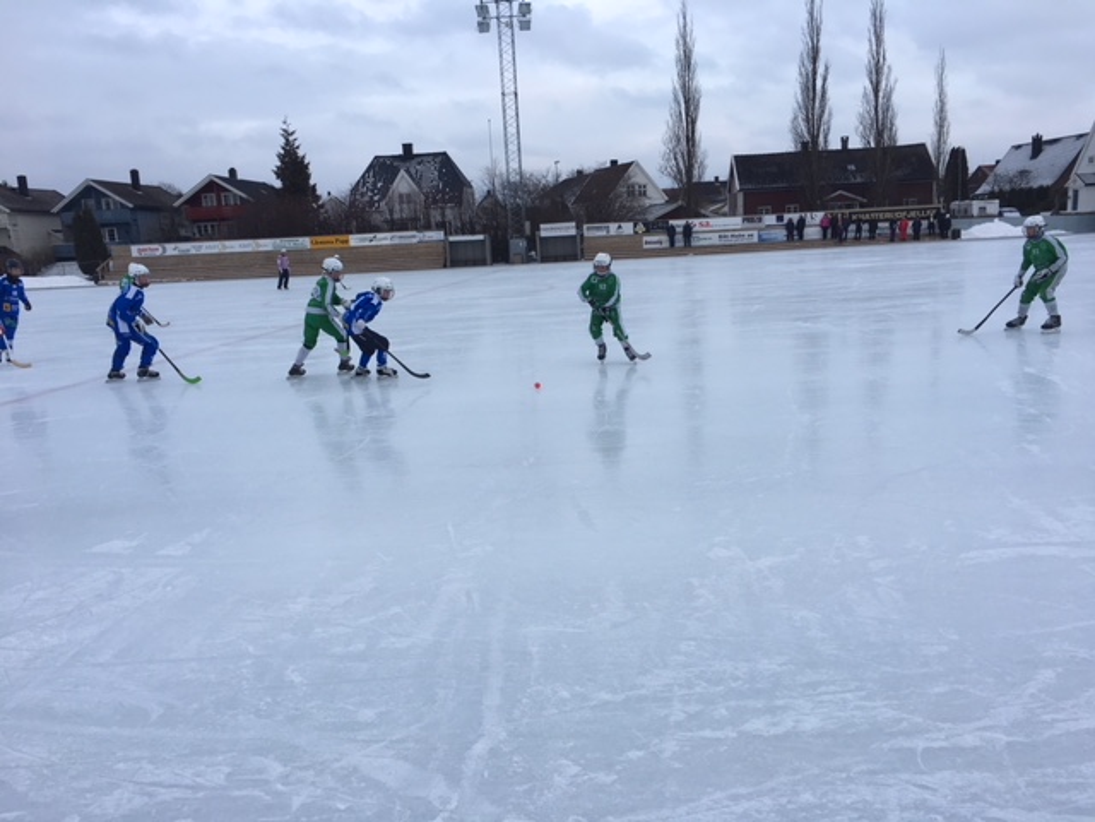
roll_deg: +3.3
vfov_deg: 48.2
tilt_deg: -8.6
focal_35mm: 29
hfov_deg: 61.7
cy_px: 411
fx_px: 917
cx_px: 548
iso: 25
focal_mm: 4.15
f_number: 2.2
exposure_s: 1/845
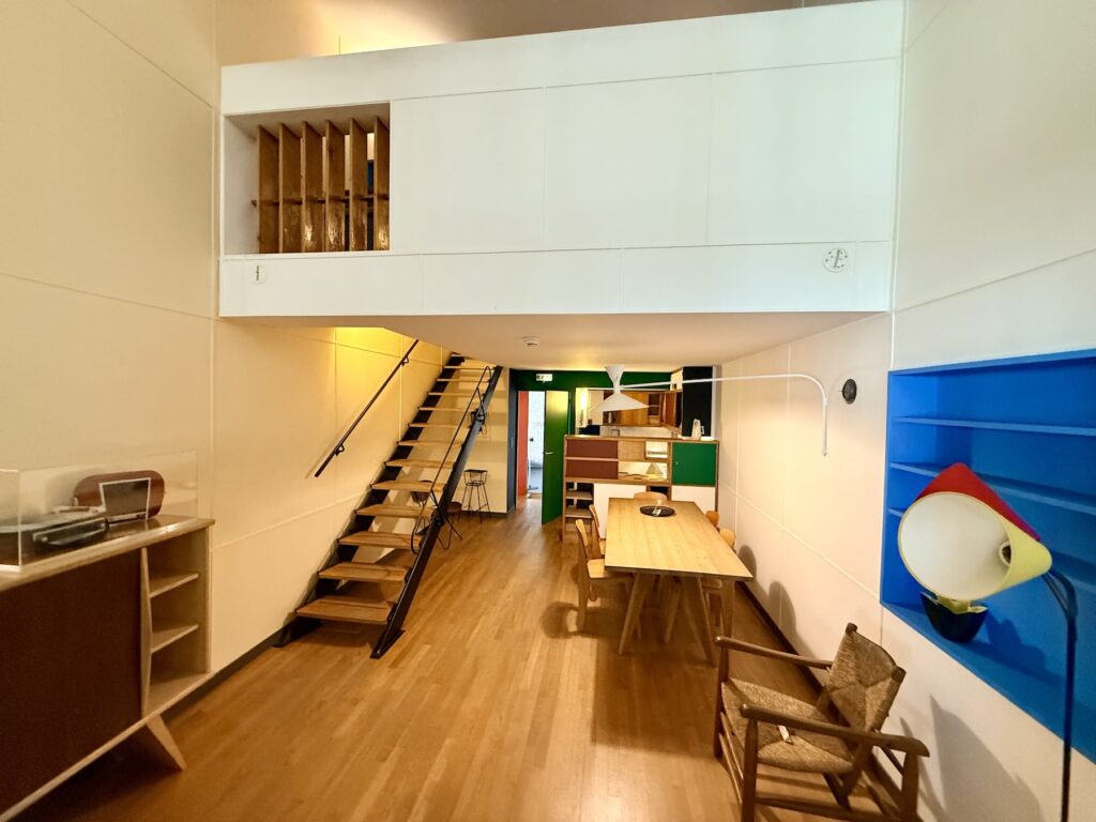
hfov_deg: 102.1
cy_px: 411
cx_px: 548
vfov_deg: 85.7
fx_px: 443
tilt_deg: -0.7
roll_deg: -1.3
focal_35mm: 14
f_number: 2.2
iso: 640
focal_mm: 2.22
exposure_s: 1/50
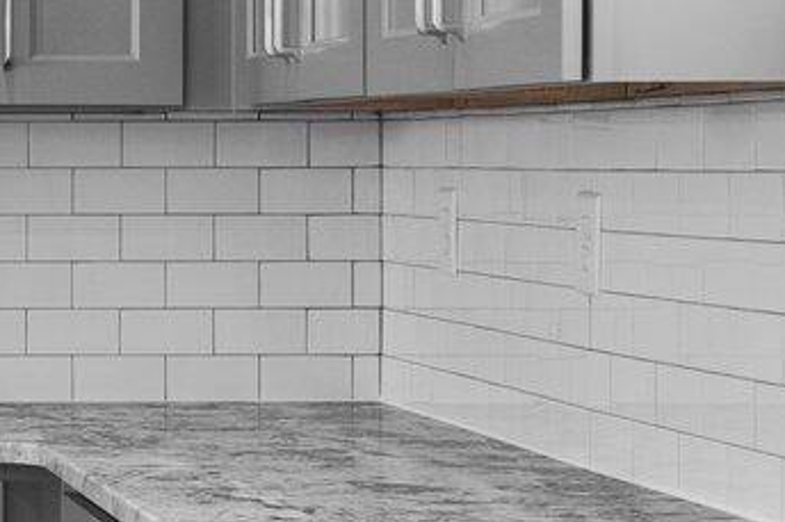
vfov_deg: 10.0
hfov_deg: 14.2
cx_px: -333
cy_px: 239
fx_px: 2986
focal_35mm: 137
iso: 400
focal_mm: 23
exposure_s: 1/10
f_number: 8
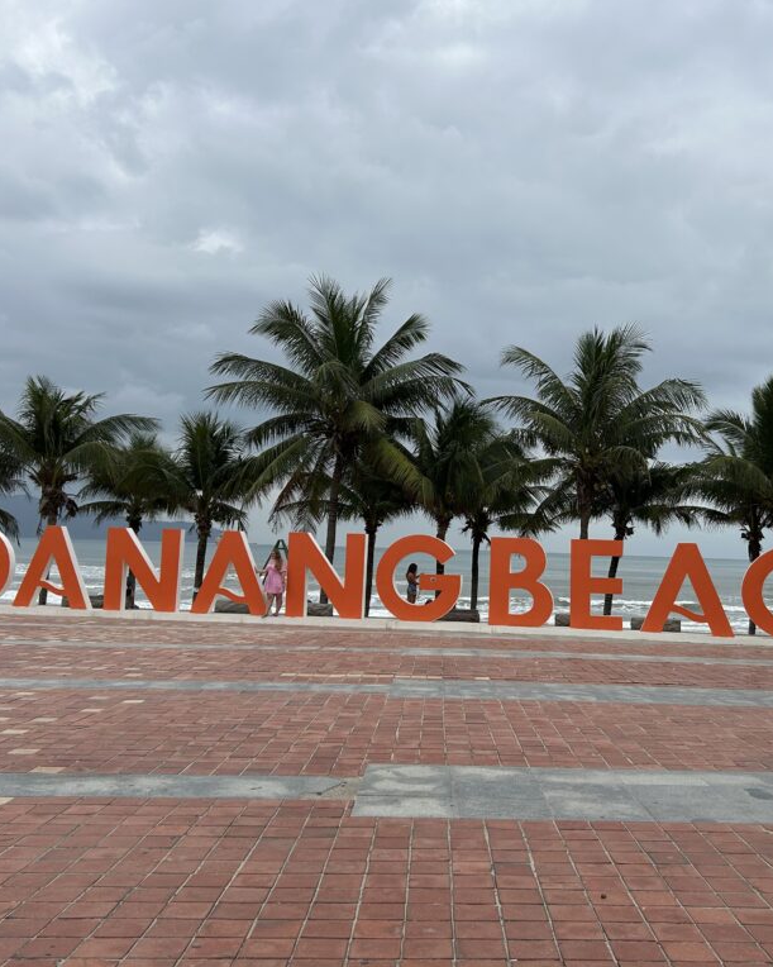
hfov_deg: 43.0
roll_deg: -1.3
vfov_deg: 52.8
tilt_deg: +4.2
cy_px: 482
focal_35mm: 34
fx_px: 973
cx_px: 481
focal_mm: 5.7
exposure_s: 1/5319
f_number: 1.5
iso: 50
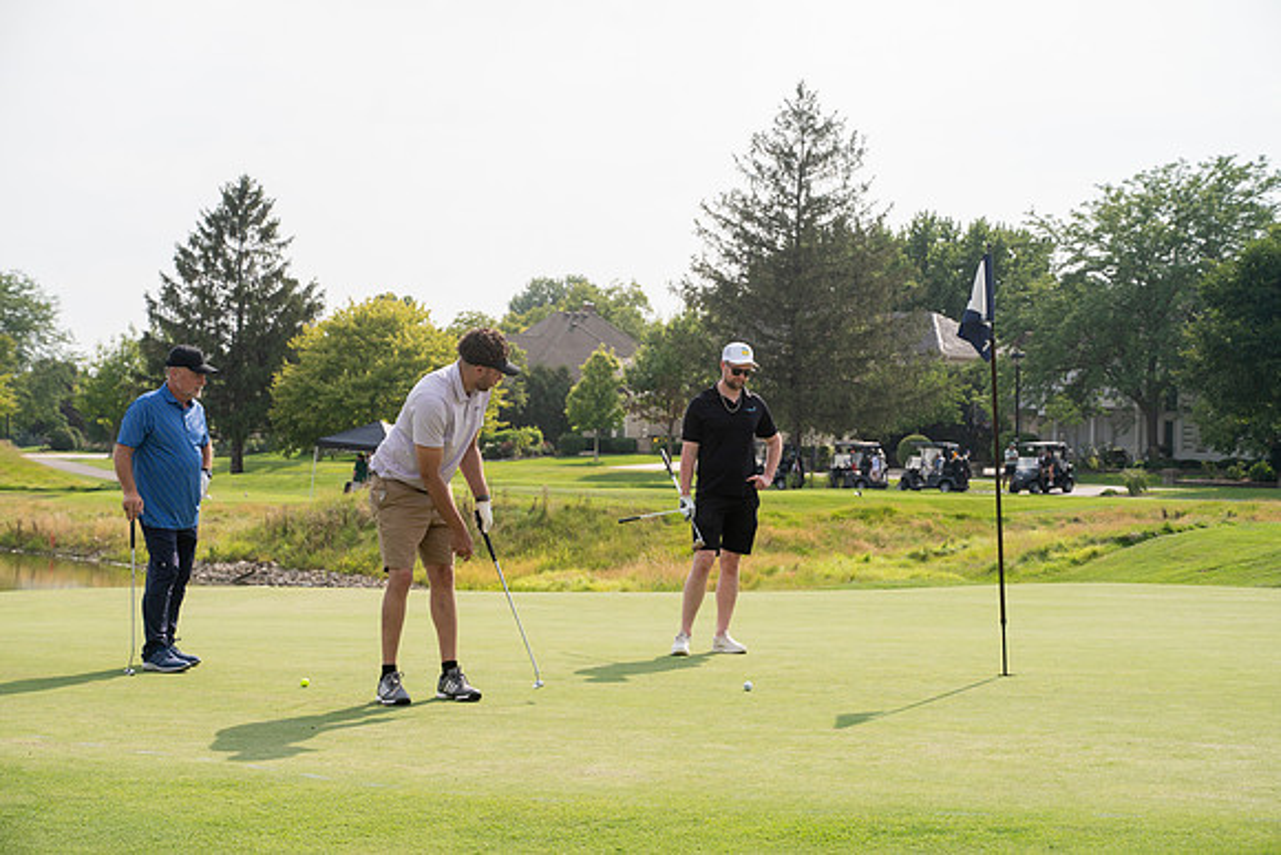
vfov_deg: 19.4
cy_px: 428
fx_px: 2497
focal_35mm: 70
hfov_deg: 28.8
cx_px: 640
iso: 250
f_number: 6.3
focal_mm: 70
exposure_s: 1/1600
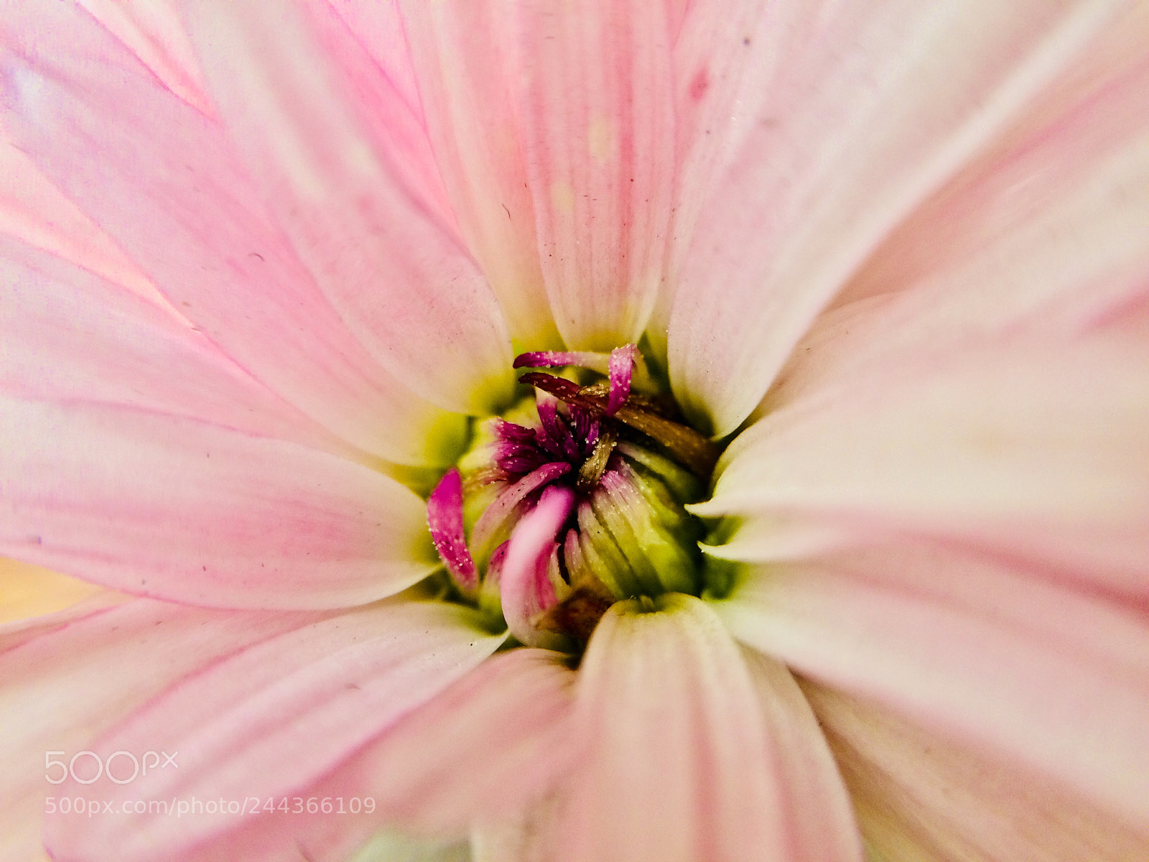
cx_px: 574
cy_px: 431
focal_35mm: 29
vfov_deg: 48.2
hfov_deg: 61.7
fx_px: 963
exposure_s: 1/33
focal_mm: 4.15
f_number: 2.2
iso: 80
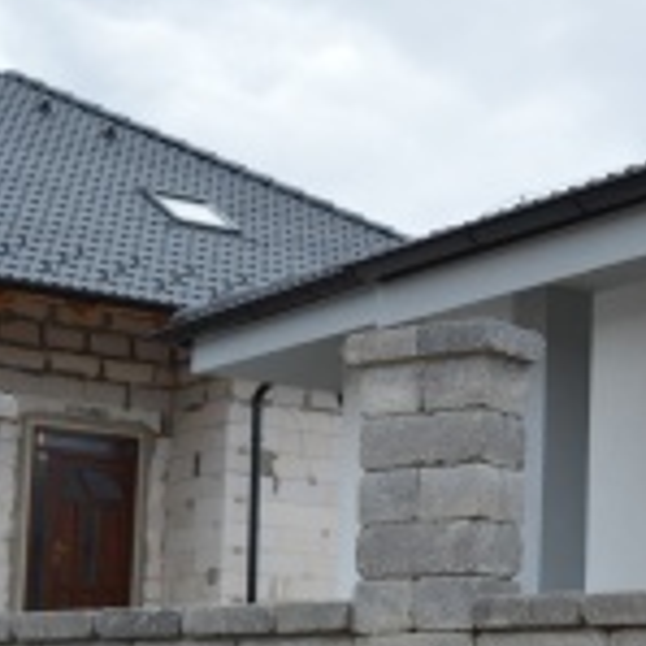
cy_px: 505
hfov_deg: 14.9
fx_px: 2449
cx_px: 546
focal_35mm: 116
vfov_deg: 14.9
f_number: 6.3
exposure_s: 1/160
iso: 100
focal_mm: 34
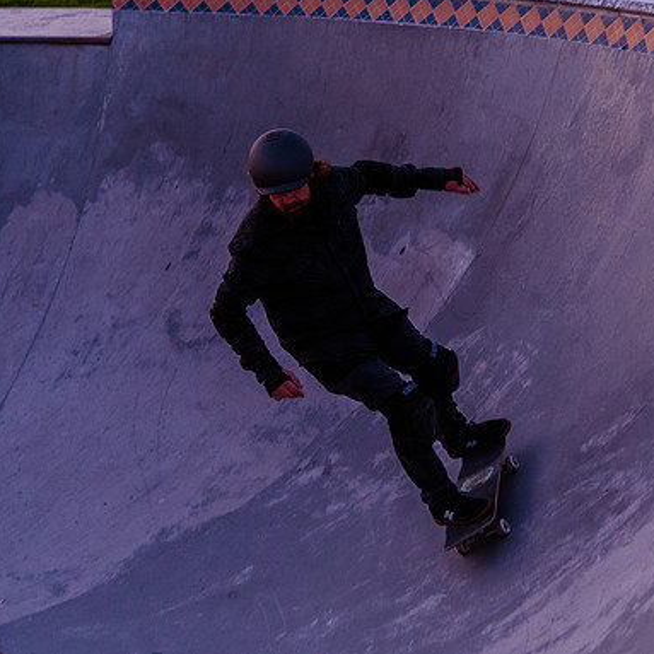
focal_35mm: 78
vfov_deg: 22.2
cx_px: 377
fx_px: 1667
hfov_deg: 22.2
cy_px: 290
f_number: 4
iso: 2500
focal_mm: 52
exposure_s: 1/160
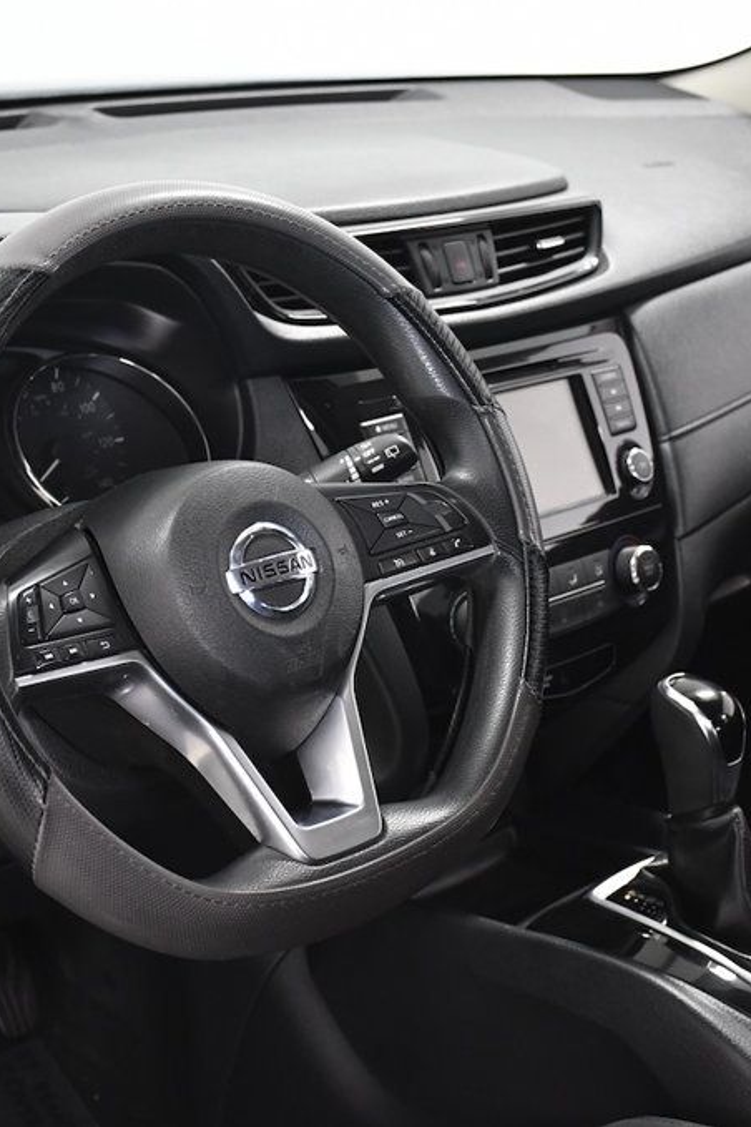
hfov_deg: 20.0
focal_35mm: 68
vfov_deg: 29.7
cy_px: 561
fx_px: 2128
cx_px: 301
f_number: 4
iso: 2500
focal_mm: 30
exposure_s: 1/250
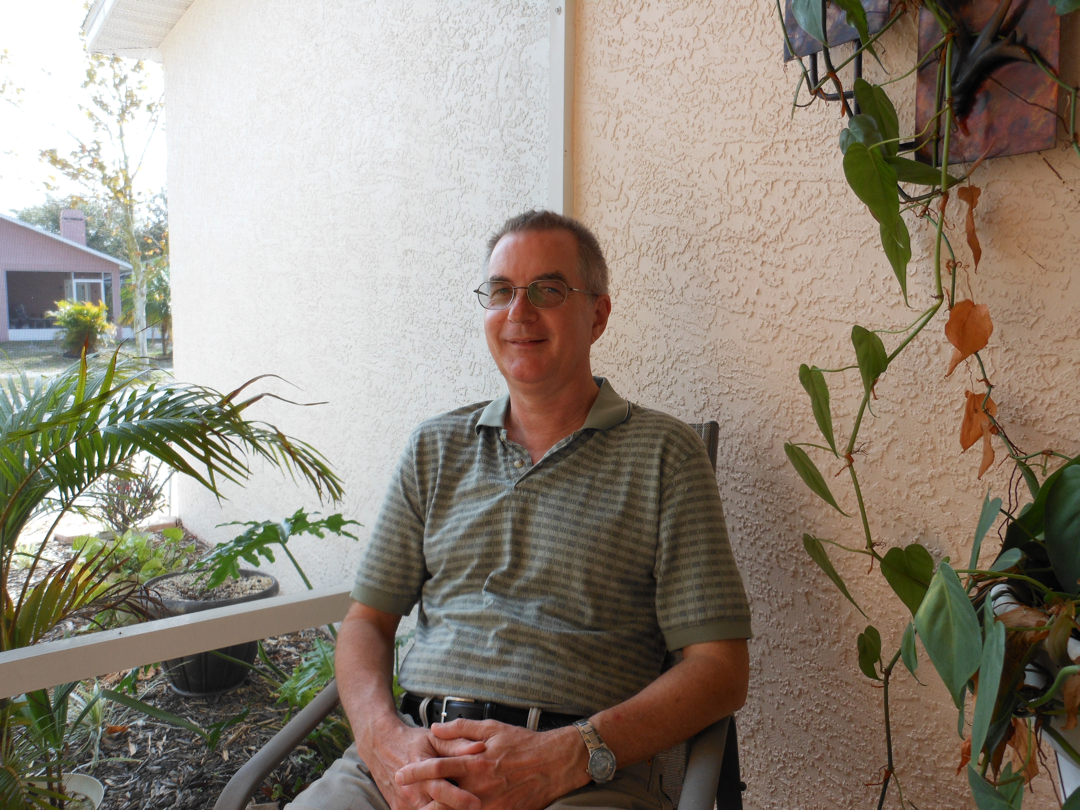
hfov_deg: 63.4
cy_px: 405
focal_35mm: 28
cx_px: 540
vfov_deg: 49.7
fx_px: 874
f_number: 3.7
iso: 80
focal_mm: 5
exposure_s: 1/125
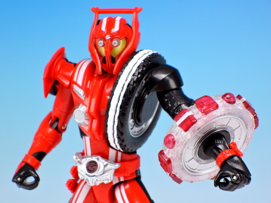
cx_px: 136
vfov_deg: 12.3
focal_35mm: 120
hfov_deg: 16.4
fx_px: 939
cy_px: 102
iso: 80
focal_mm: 25.5
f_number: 5.6
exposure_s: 1/2
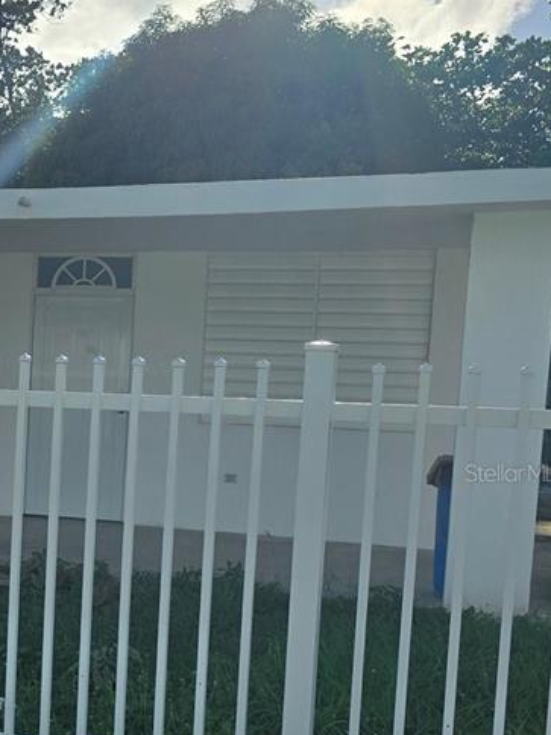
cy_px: 472
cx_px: -111
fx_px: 1210
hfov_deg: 23.4
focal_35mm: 57
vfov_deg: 33.6
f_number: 1.7
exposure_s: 1/3100
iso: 12
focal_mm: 6.3
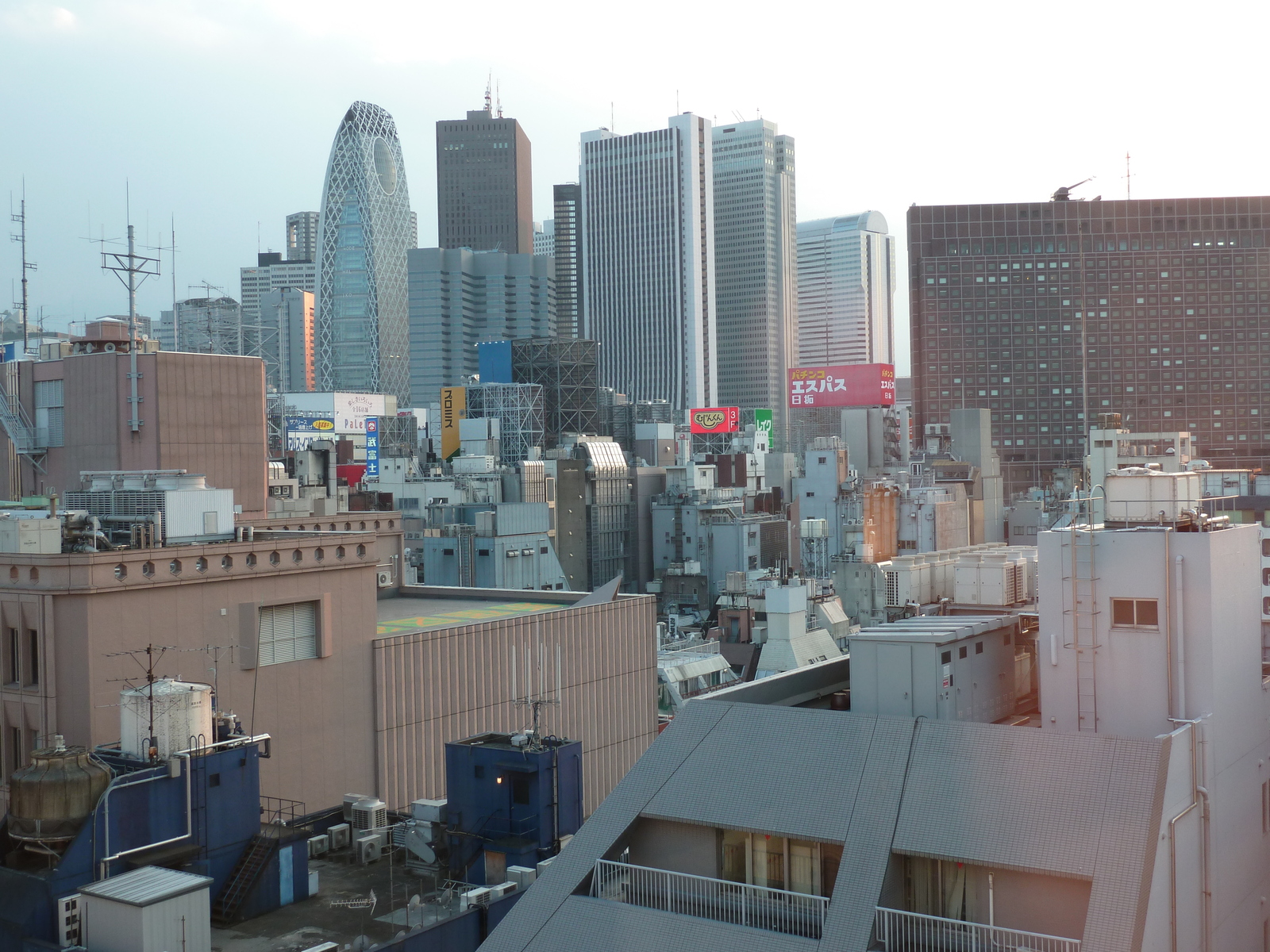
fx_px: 1468
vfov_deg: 36.0
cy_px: 476
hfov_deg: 46.8
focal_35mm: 40
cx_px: 635
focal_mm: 6.5
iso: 80
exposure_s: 1/50
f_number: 3.6
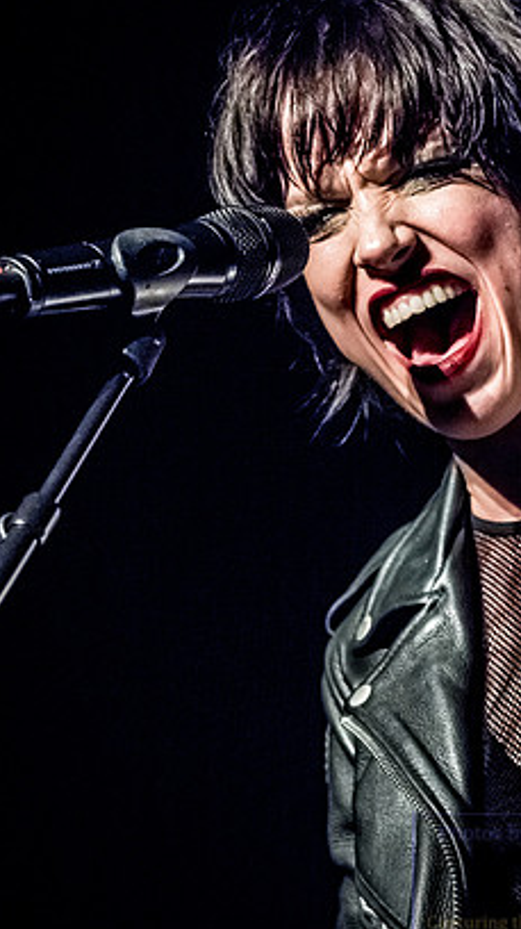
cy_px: 449
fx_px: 5437
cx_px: 363
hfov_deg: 5.5
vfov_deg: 9.8
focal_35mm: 221
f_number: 4
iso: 1600
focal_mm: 92
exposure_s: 1/100
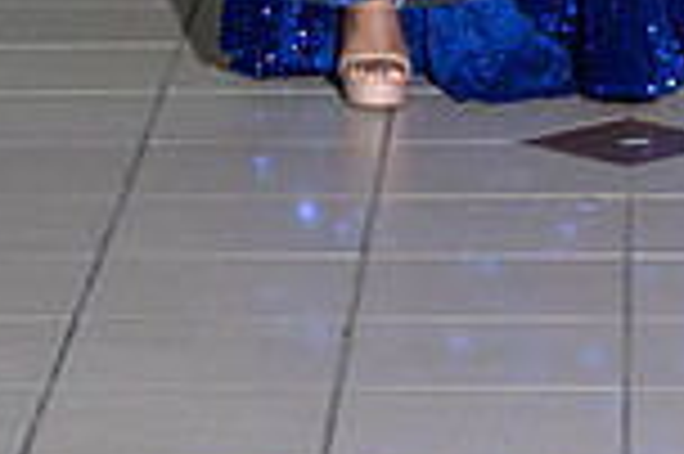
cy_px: -450
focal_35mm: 311
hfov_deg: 6.6
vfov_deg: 4.4
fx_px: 5903
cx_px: 387
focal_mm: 105
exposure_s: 1/160
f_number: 5.6
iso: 1250
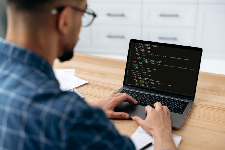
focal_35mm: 50
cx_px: 112
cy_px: 75
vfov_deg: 26.9
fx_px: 312
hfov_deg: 39.6
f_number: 2.5
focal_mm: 50
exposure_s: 1/200
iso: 320
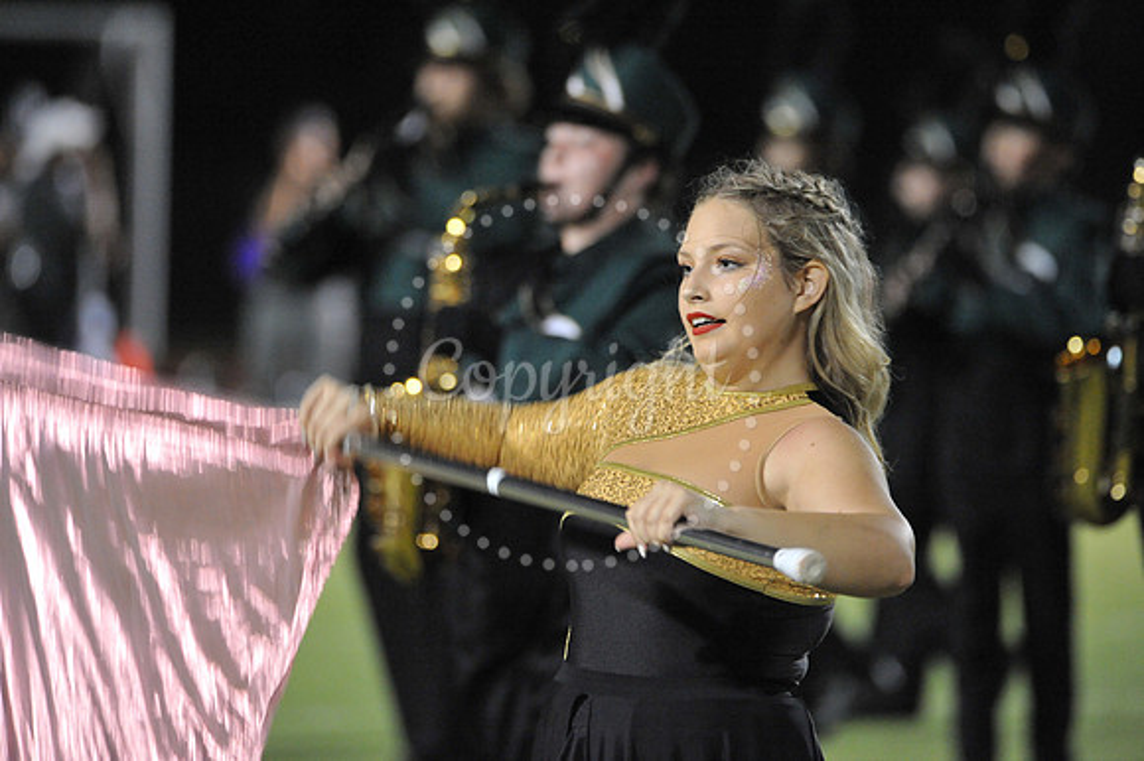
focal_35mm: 450
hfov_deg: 4.6
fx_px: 14291
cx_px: 572
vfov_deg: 3.1
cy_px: 380
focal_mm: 450
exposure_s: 1/160
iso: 6400
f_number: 6.3
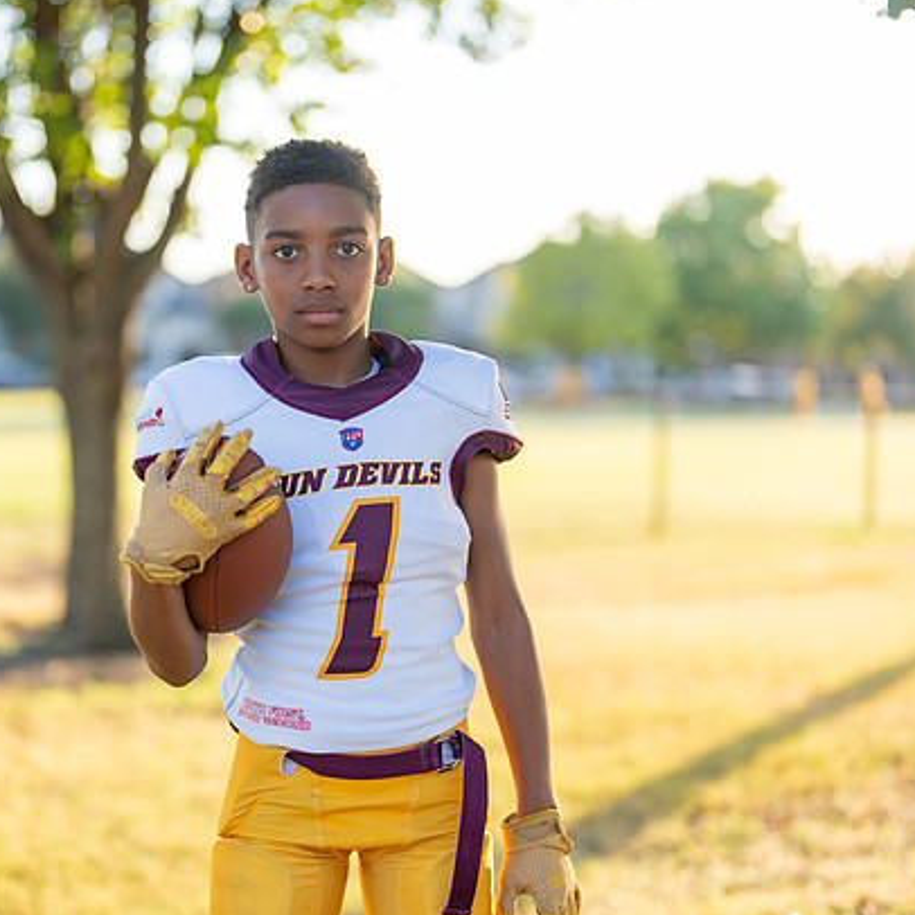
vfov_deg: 26.5
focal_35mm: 65
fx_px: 1944
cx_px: 334
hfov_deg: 26.4
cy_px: 453
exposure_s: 1/800
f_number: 1.2
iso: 100
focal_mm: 50
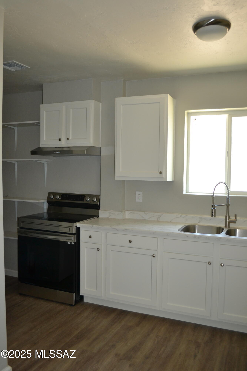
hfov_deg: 43.6
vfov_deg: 61.9
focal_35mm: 30
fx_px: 309
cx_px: 124
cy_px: 186
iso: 400
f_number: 4
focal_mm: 20
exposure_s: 1/80
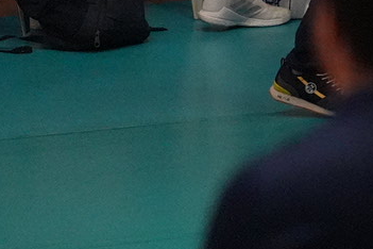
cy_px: -310
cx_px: 718
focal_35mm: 922
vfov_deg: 1.5
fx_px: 9552
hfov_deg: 2.2
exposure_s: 1/2500
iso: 12800
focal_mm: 200
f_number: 2.8
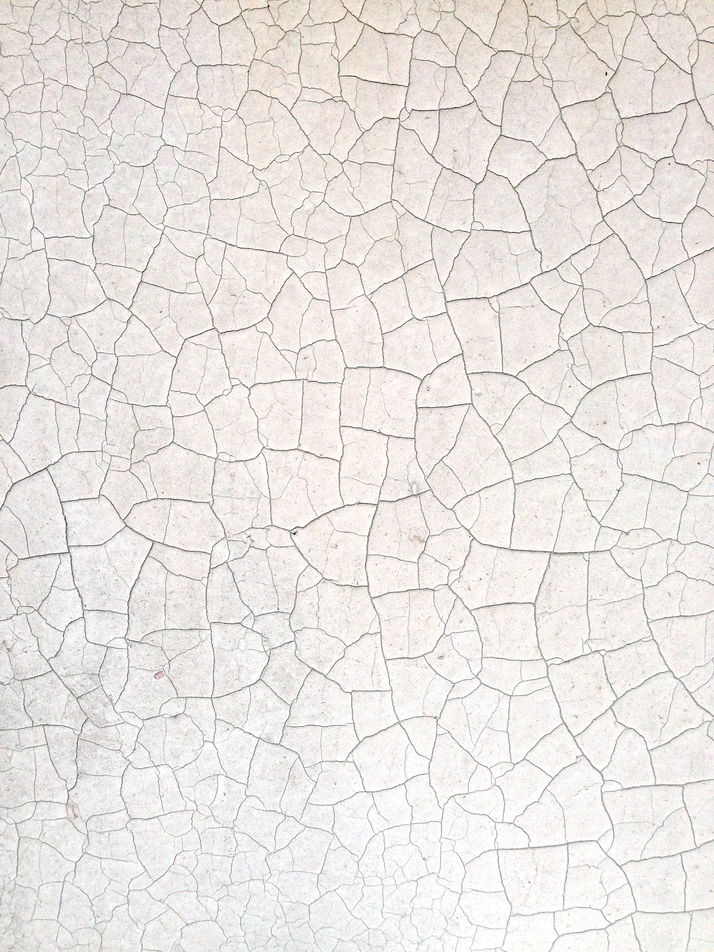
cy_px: 476
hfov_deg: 42.9
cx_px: 357
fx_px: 908
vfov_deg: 55.4
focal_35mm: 33
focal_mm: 4.12
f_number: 2.4
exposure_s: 1/9091
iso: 50
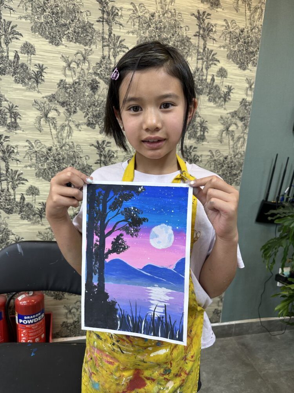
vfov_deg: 71.6
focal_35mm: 24
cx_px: 147
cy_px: 196
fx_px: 272
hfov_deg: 56.8
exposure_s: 1/100
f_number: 1.78
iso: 100
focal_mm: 6.86
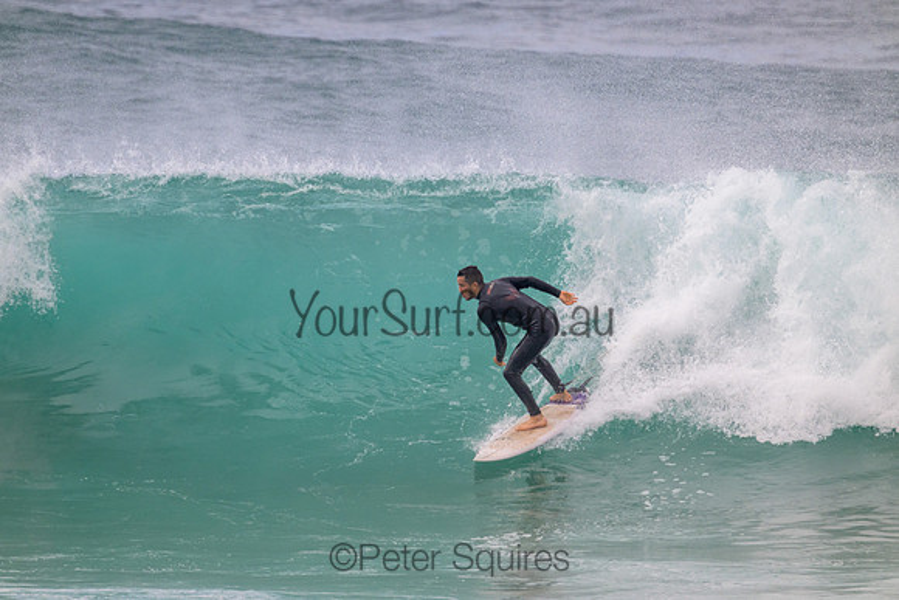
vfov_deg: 1.7
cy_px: 300
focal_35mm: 800
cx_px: 450
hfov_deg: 2.6
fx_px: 19982
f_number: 11
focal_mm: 800
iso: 1100
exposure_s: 1/2000
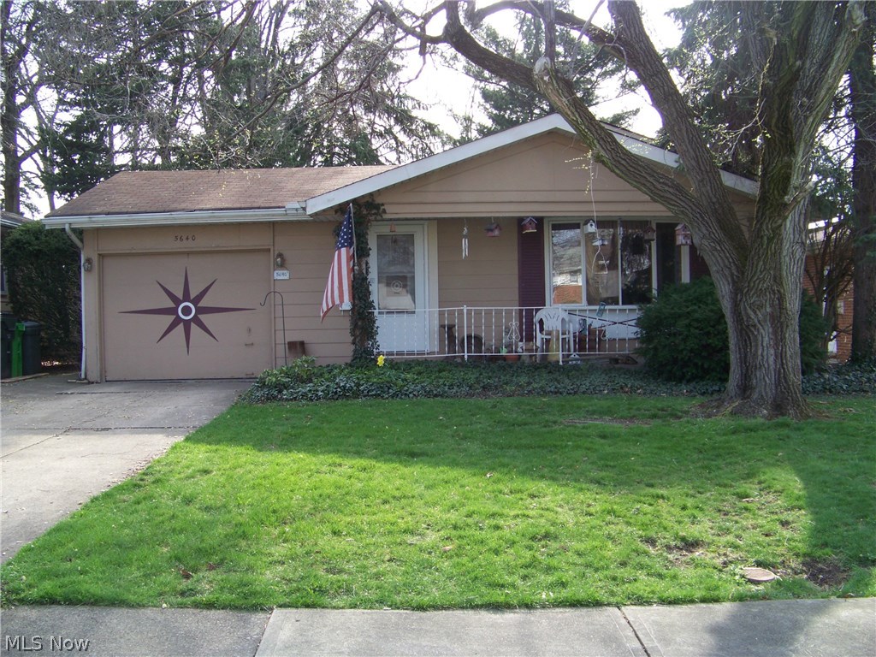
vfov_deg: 39.7
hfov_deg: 51.4
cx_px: 438
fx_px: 911
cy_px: 328
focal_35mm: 36
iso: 71
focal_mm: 5.85
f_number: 2.8
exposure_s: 1/200
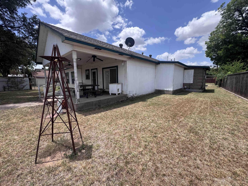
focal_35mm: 14
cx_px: 124
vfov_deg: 85.7
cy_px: 93
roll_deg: +0.6
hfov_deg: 102.1
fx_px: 100
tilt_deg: -7.2
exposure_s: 1/1078
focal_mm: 2.22
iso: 50
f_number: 2.2
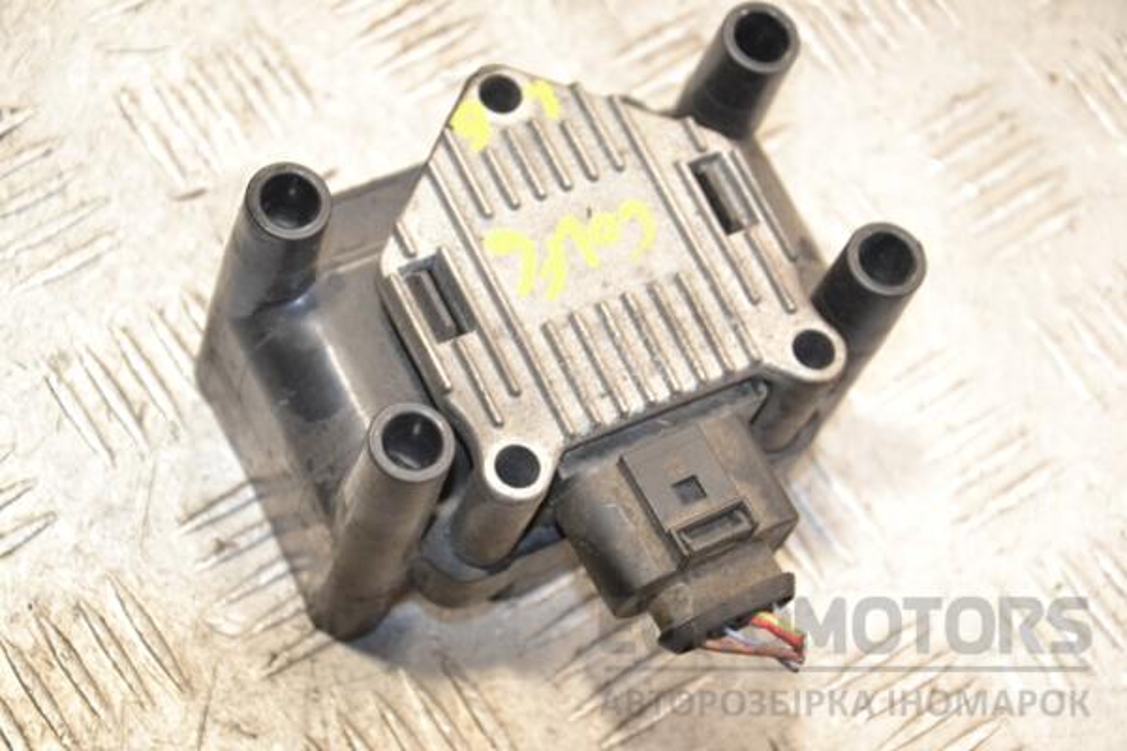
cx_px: 564
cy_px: 376
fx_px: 3522
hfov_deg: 18.2
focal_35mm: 112
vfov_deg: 12.2
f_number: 5.3
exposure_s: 1/80
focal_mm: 75
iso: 800
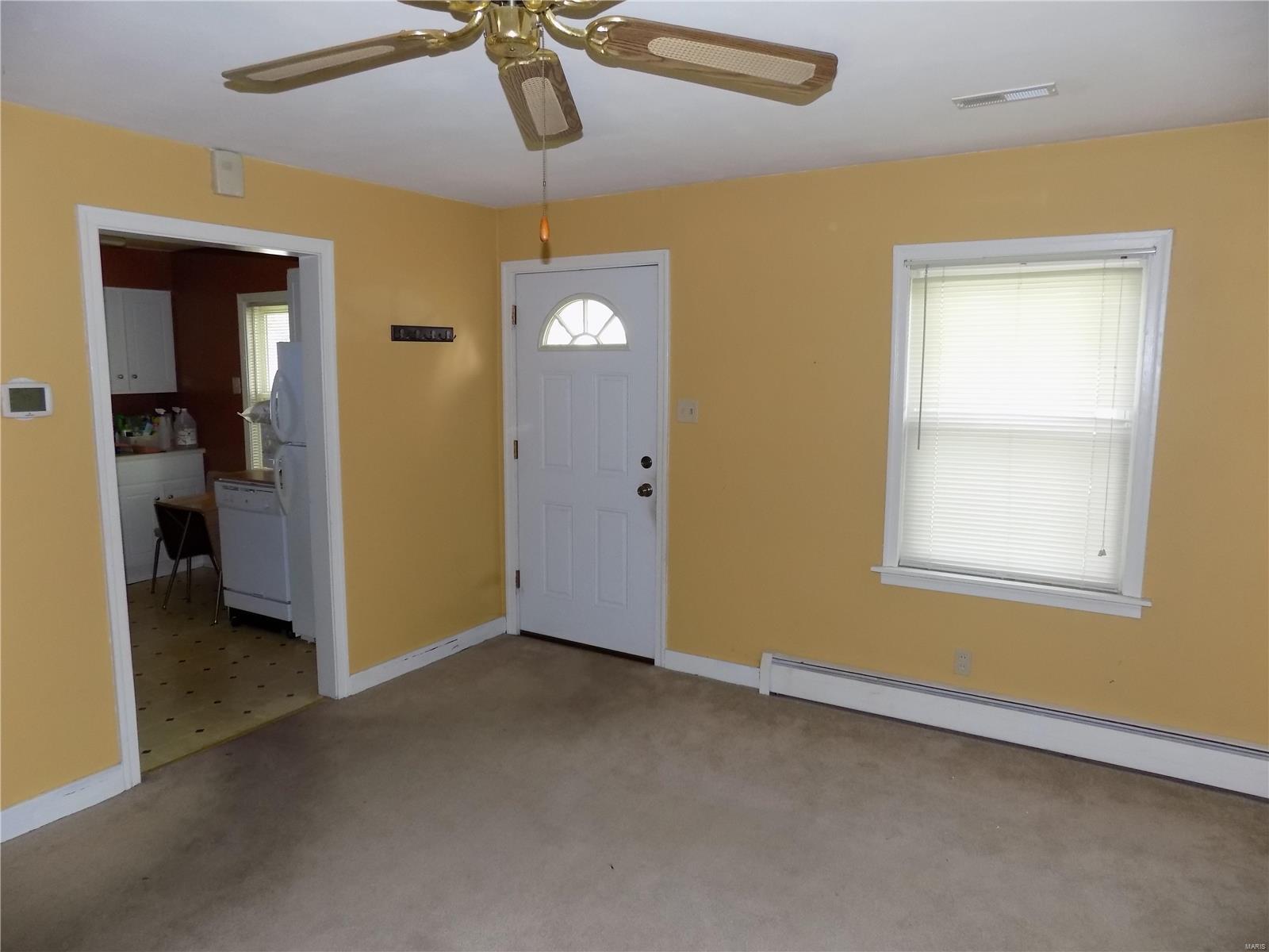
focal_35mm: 23
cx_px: 634
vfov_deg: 58.9
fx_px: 843
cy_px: 476
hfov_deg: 73.9
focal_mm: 4
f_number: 3.1
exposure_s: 1/30
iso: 200
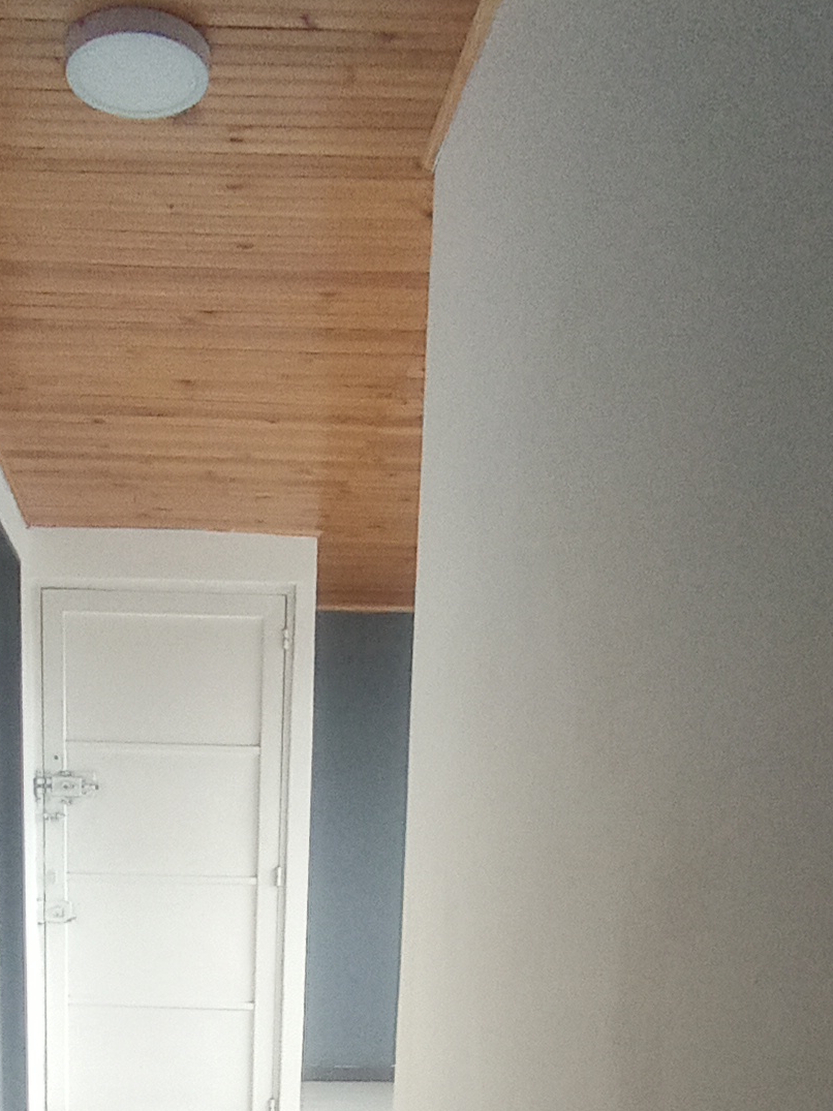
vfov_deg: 39.8
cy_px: 1133
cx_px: 230
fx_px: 1316
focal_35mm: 41
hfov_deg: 34.5
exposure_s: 1/60
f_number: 2.2
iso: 220
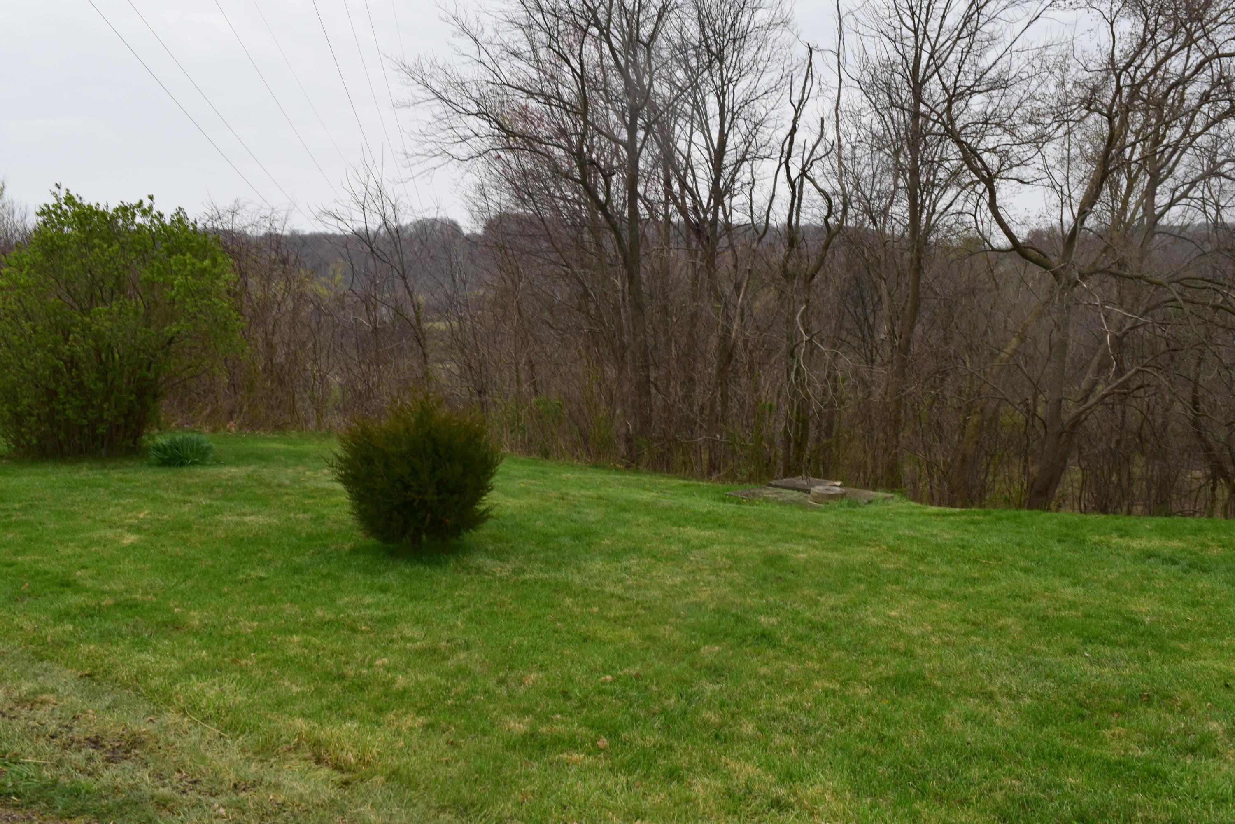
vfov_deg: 41.7
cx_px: 618
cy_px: 412
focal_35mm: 32
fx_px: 1081
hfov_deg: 59.5
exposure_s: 1/200
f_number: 10
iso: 400
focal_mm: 21
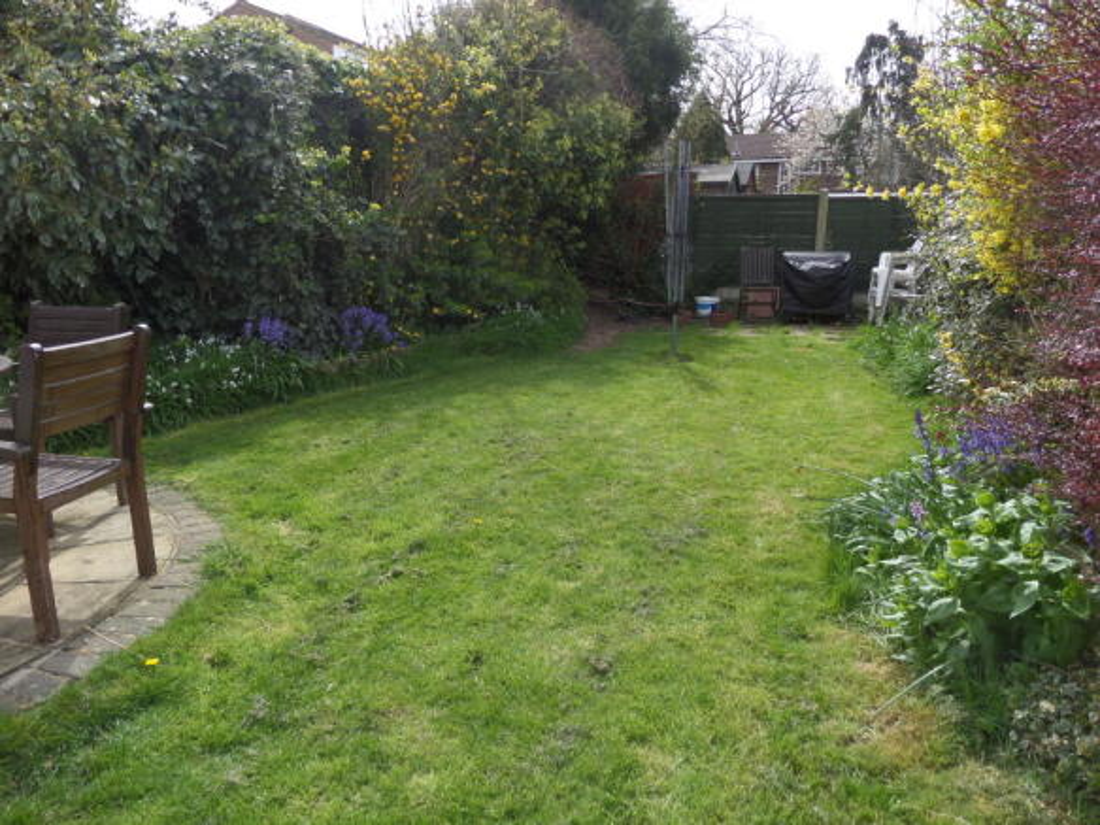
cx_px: 550
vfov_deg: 56.8
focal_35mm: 24
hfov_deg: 71.6
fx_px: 762
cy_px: 412
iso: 100
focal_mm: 4
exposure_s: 1/500
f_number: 3.2
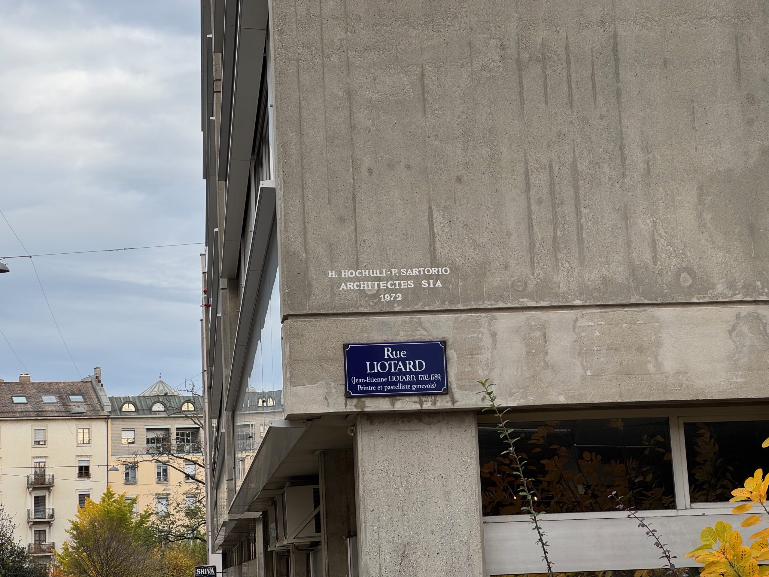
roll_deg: +2.4
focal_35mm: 77
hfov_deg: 25.3
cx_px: 384
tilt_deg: +10.2
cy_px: 288
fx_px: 1711
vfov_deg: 19.1
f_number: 2.8
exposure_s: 1/167
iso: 25
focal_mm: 9
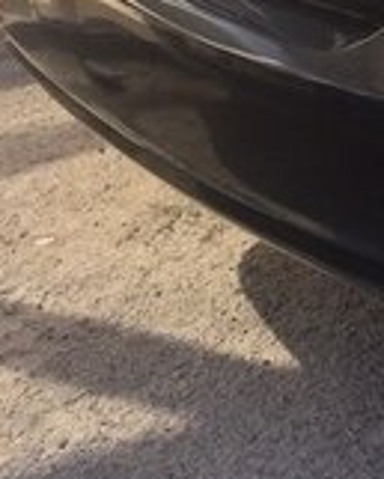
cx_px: 914
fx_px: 1646
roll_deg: +1.1
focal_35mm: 116
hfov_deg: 11.2
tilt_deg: -12.6
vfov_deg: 15.4
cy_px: -216
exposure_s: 1/449
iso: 32
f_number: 2.2
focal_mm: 4.15
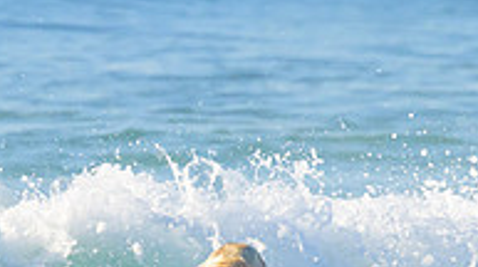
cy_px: 363
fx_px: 29900
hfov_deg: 0.9
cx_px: 295
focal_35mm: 2362
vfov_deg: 0.5
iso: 1250
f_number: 11
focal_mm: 580
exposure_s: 1/2000
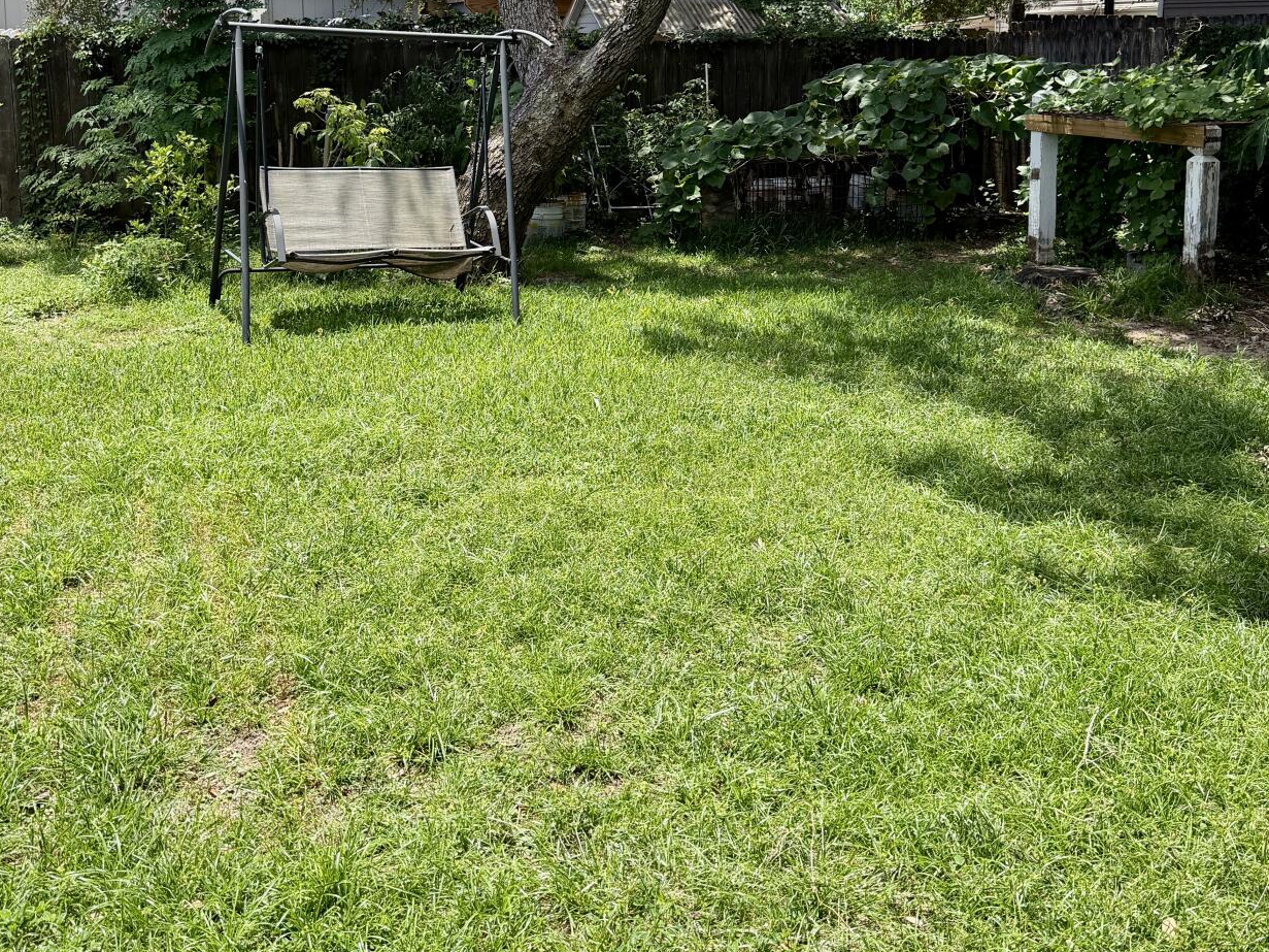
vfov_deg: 35.8
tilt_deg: -7.0
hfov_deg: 47.9
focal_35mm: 39
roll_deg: -0.3
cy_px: 220
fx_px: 1430
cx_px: 650
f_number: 1.78
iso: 100
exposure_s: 1/2370
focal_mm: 6.76
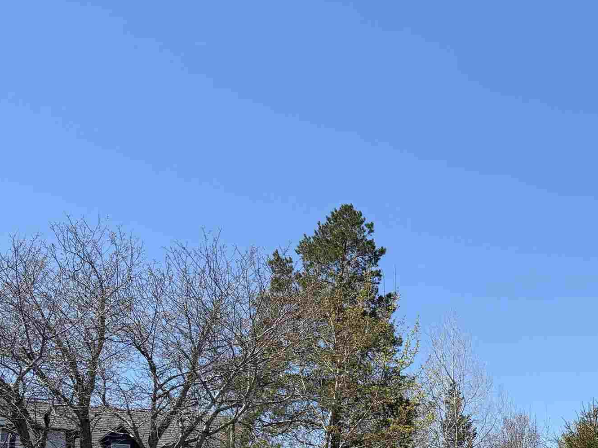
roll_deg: +0.0
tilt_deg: +7.5
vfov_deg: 22.8
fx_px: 1036
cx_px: 630
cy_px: 512
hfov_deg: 29.5
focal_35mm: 60
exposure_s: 1/2283
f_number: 1.6
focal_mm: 5.96
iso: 50
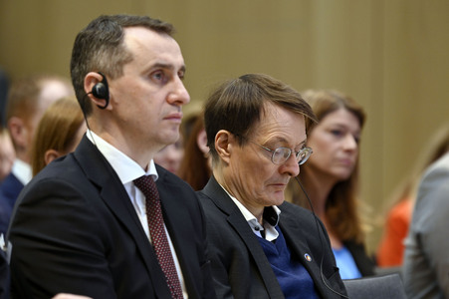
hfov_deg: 7.4
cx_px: 224
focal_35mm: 280
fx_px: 3490
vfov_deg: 4.9
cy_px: 150
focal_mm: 280
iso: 1600
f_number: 5
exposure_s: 1/250
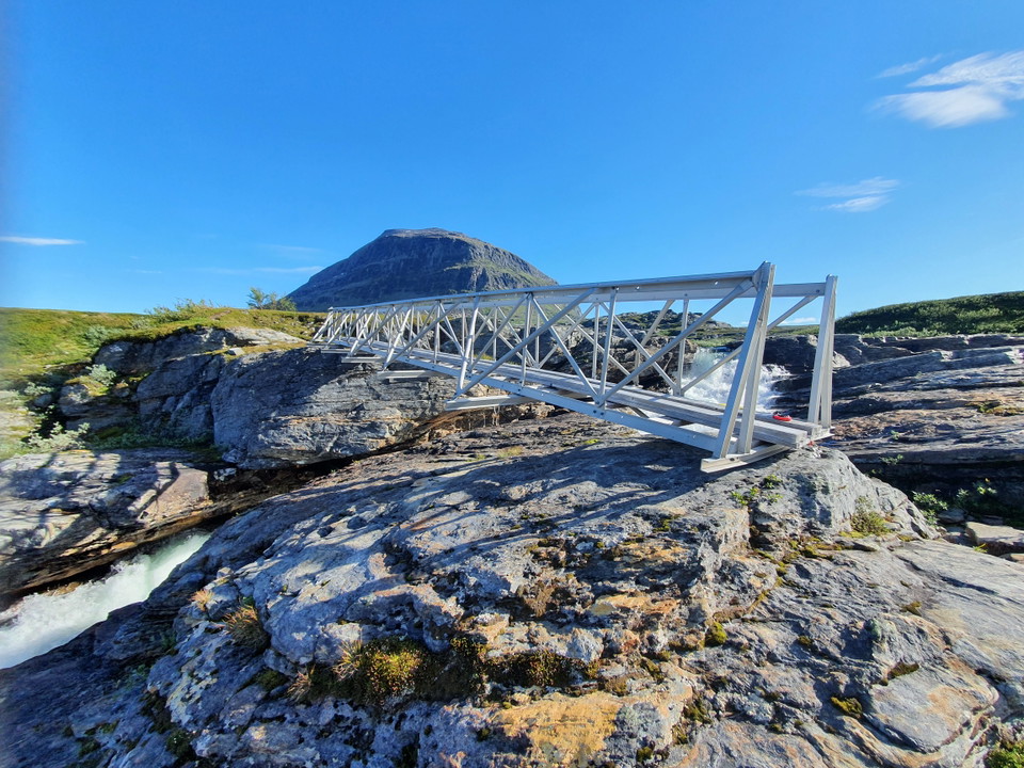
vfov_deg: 89.9
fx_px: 385
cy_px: 384
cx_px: 512
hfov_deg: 106.2
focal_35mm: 13
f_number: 2.2
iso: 50
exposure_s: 1/586
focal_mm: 1.8
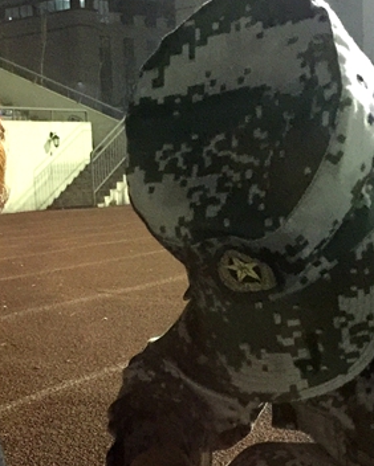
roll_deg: +2.3
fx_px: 1037
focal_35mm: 75
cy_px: 391
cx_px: 84
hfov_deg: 20.3
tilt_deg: -9.5
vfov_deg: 24.8
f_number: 2.2
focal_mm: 4.15
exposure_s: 1/8
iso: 200
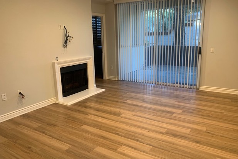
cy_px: 80
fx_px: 185
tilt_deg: -12.4
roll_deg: +1.4
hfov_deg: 65.5
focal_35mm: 28
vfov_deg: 46.4
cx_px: 117
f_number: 1.8
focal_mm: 4.25
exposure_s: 1/60
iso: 100
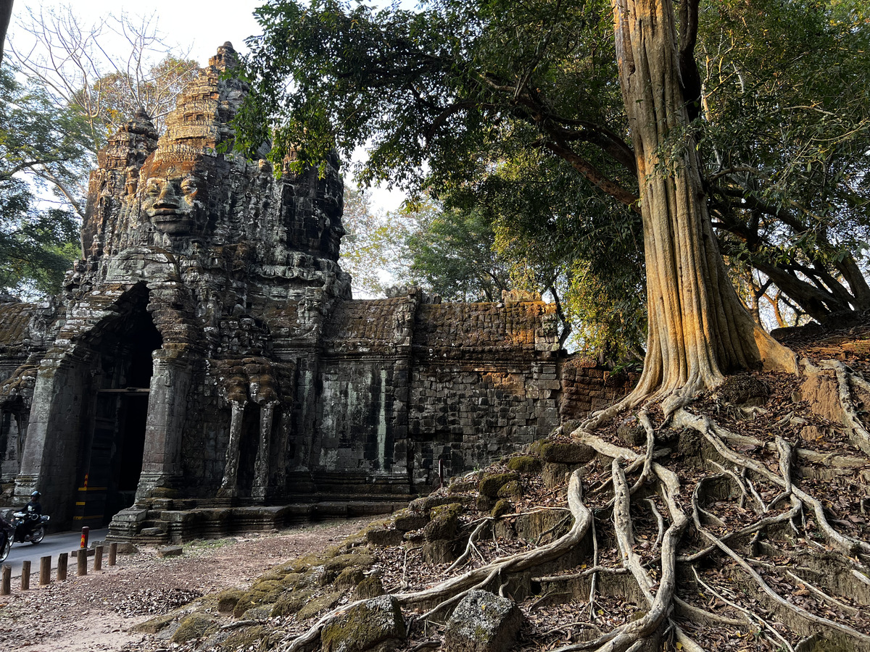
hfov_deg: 67.3
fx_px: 653
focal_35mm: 26
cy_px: 326
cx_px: 435
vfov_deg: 53.1
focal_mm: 5.7
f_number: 1.5
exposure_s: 1/128
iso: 64
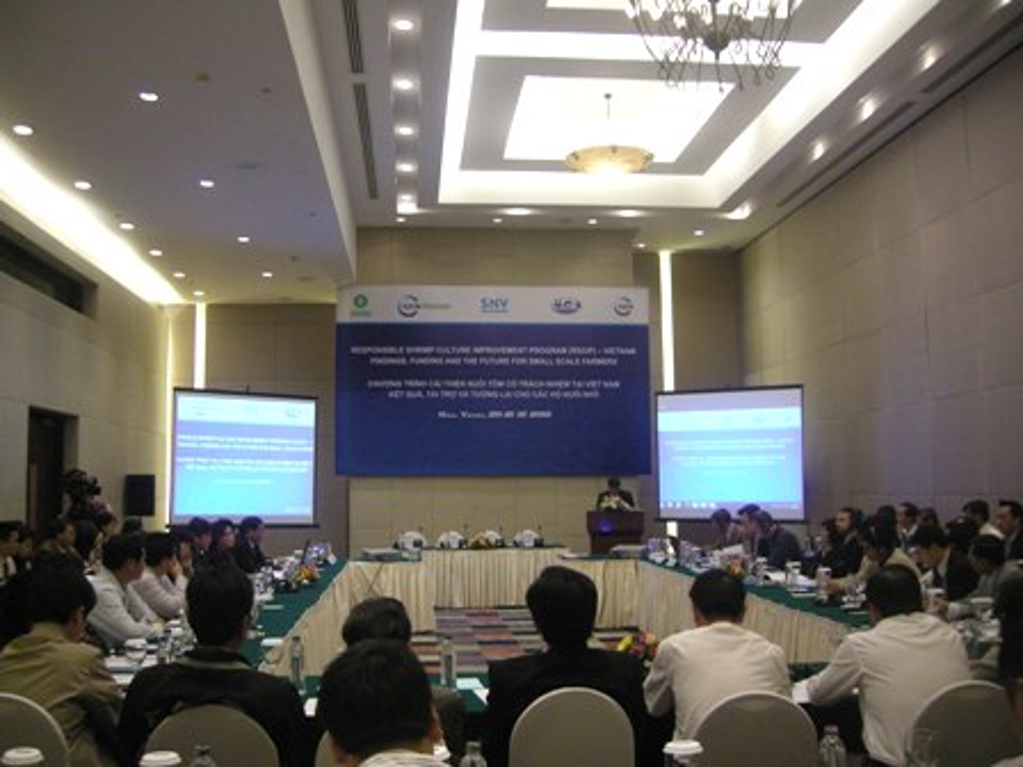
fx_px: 1064
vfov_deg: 39.7
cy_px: 384
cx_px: 512
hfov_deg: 51.4
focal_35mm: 36
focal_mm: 7.5
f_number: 2.7
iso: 400
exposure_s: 1/52.1
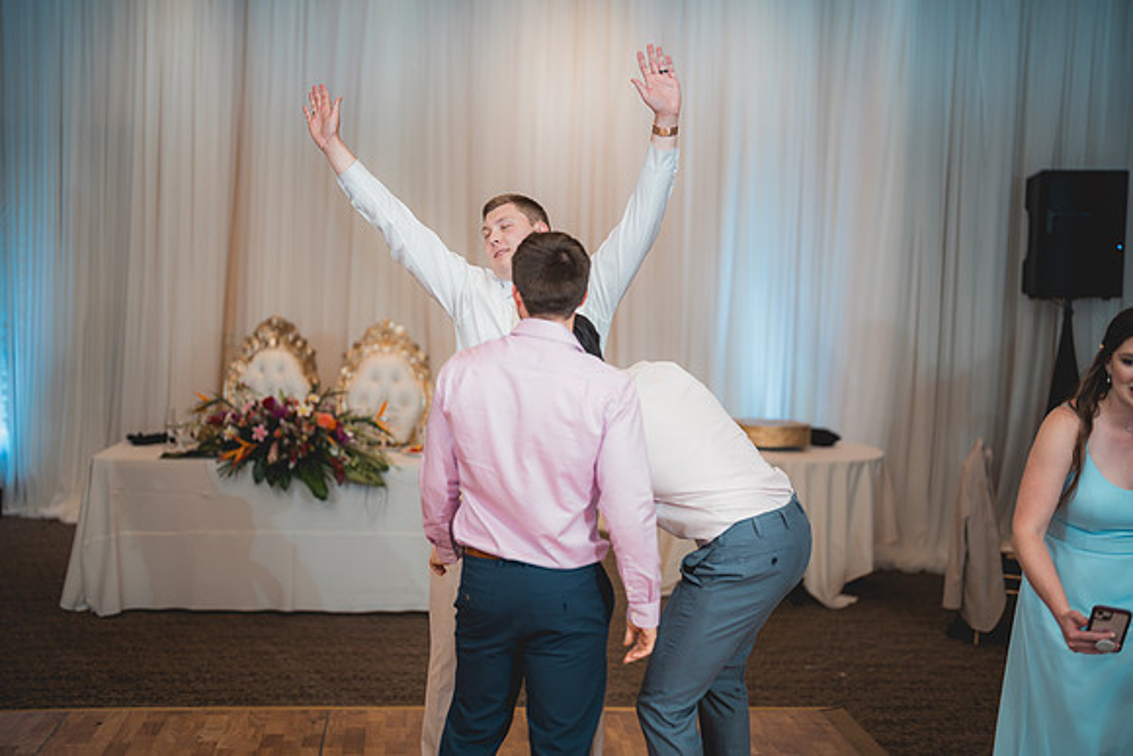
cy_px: 378
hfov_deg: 39.6
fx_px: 1574
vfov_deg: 27.0
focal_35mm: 50
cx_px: 566
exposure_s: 1/250
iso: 80
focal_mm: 50
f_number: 1.2
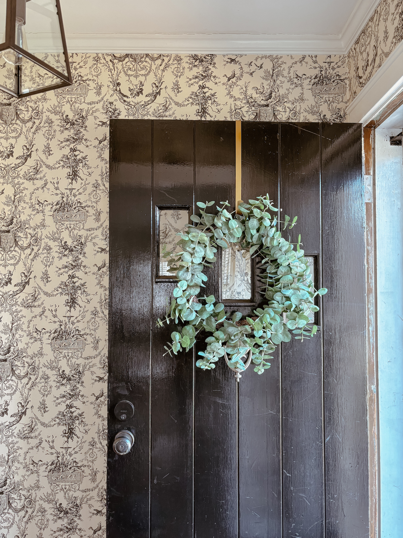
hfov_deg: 53.1
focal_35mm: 26
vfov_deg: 67.3
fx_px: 404
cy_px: 269
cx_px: 202
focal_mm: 5.96
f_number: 1.6
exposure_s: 1/60
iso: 160
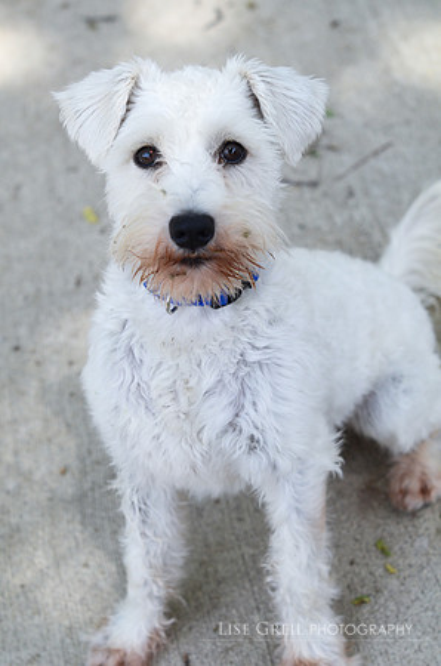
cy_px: 333
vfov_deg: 27.0
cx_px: 220
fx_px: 1384
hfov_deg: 18.1
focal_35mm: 75
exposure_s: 1/1600
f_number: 4
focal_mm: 50
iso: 400
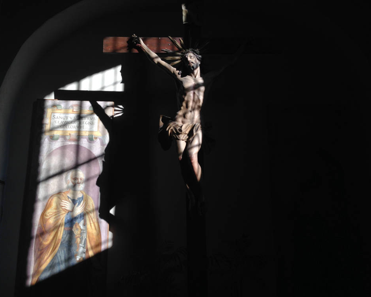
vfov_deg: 42.2
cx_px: 177
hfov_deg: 51.5
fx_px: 384
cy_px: 148
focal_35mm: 35
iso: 50
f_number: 2.4
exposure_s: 1/374
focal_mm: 4.12
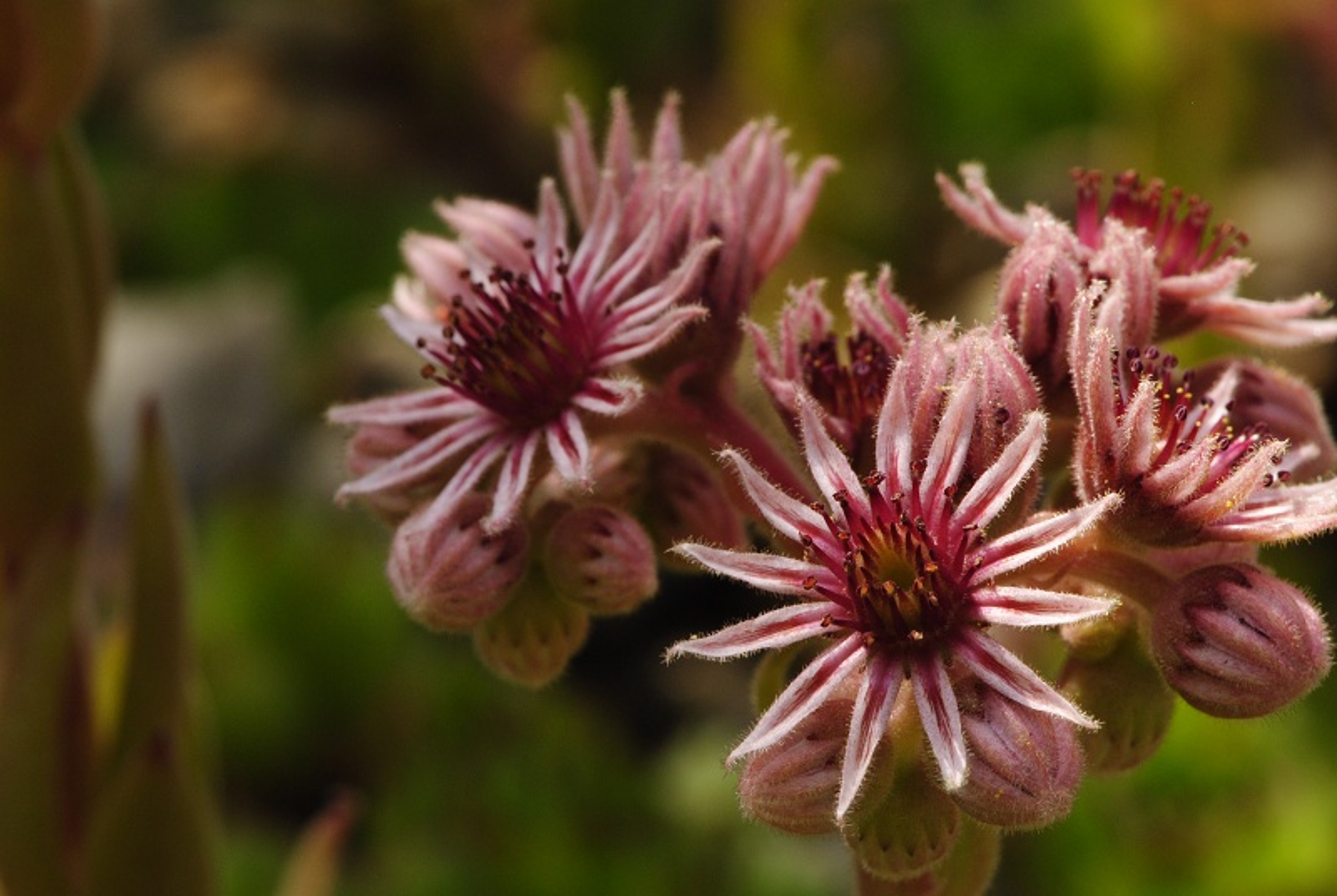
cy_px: 448
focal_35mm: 128
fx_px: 4742
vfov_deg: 10.8
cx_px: 668
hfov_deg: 16.0
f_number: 18
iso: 400
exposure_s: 1/125
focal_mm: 85
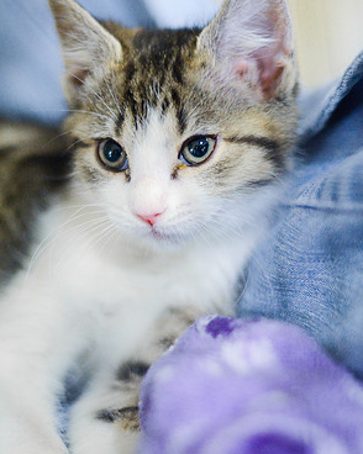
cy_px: 252
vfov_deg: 22.2
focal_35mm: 86
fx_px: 1156
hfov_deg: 17.8
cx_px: 183
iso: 3200
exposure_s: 1/160
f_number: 1.8
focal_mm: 50
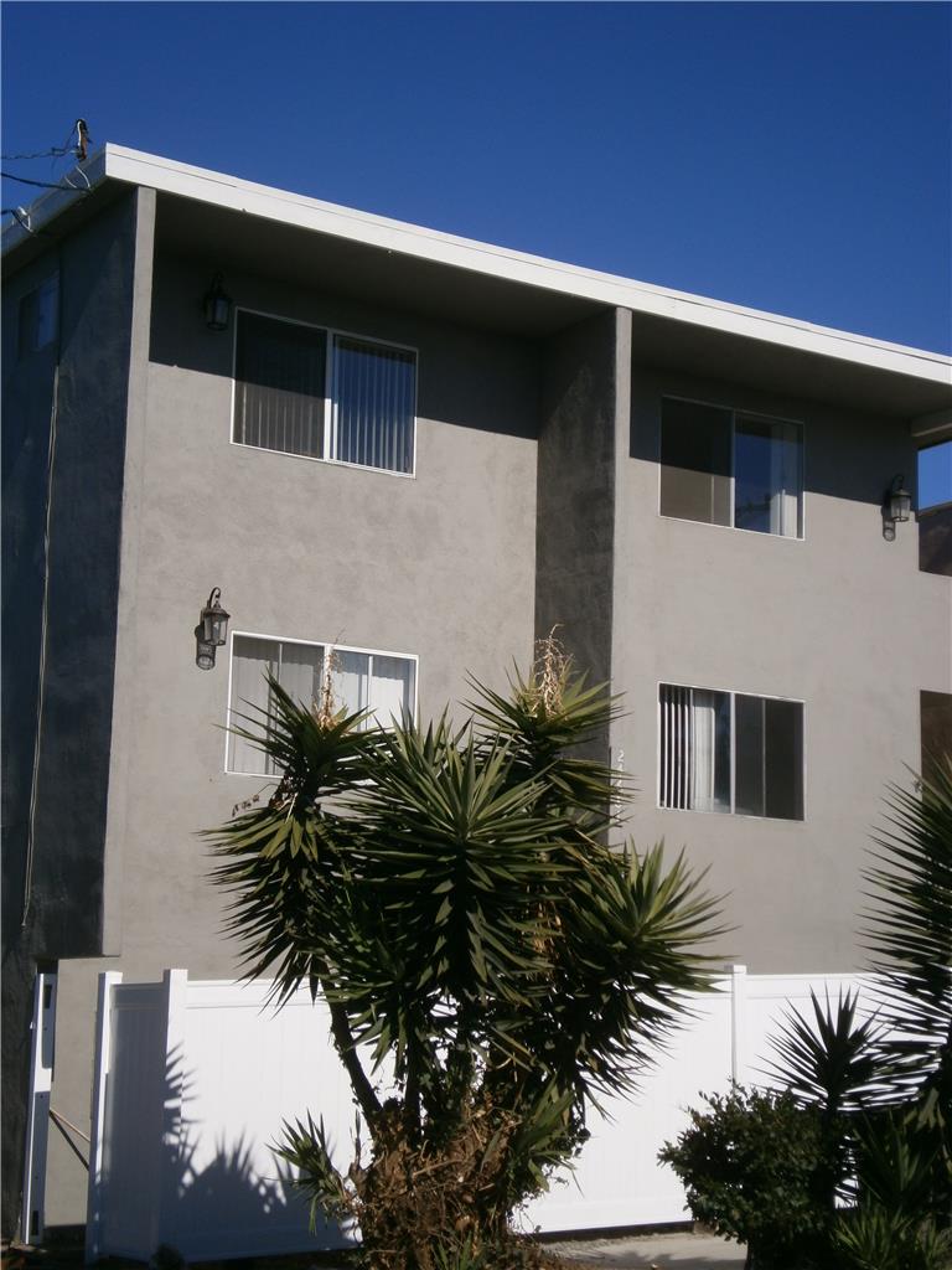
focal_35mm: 60
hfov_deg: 24.4
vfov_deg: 32.2
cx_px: 476
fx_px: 2200
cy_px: 635
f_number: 3.9
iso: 80
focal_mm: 10.7
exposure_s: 1/1600
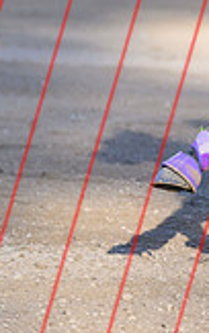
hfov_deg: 2.7
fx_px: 4343
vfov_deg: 4.4
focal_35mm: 477
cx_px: 514
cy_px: -39
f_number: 2.8
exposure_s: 1/2500
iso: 320
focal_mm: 110
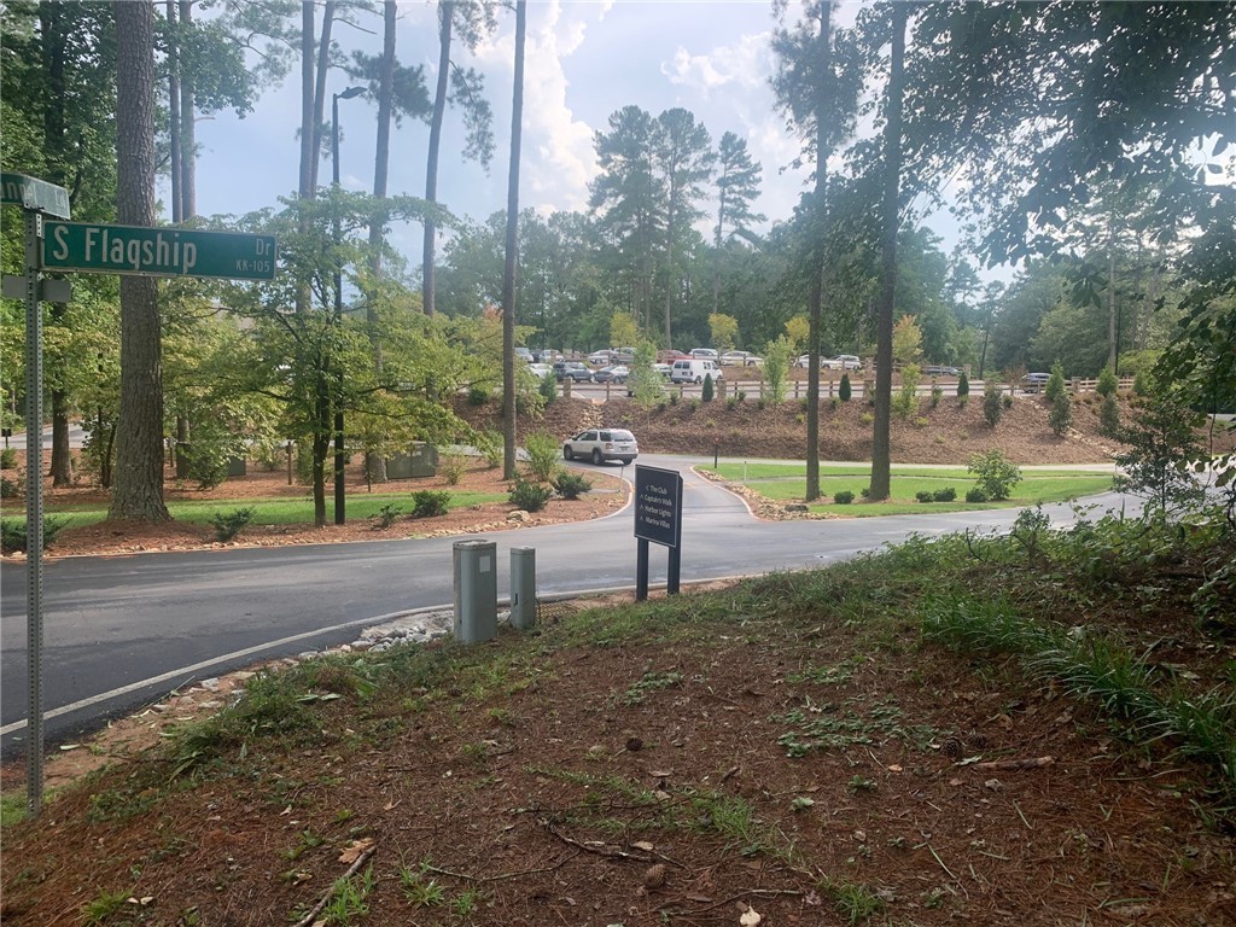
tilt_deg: -4.6
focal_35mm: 26
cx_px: 618
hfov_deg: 67.3
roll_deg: -1.1
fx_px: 928
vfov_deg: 53.1
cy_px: 464
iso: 25
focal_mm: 4.25
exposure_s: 1/669
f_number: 1.8
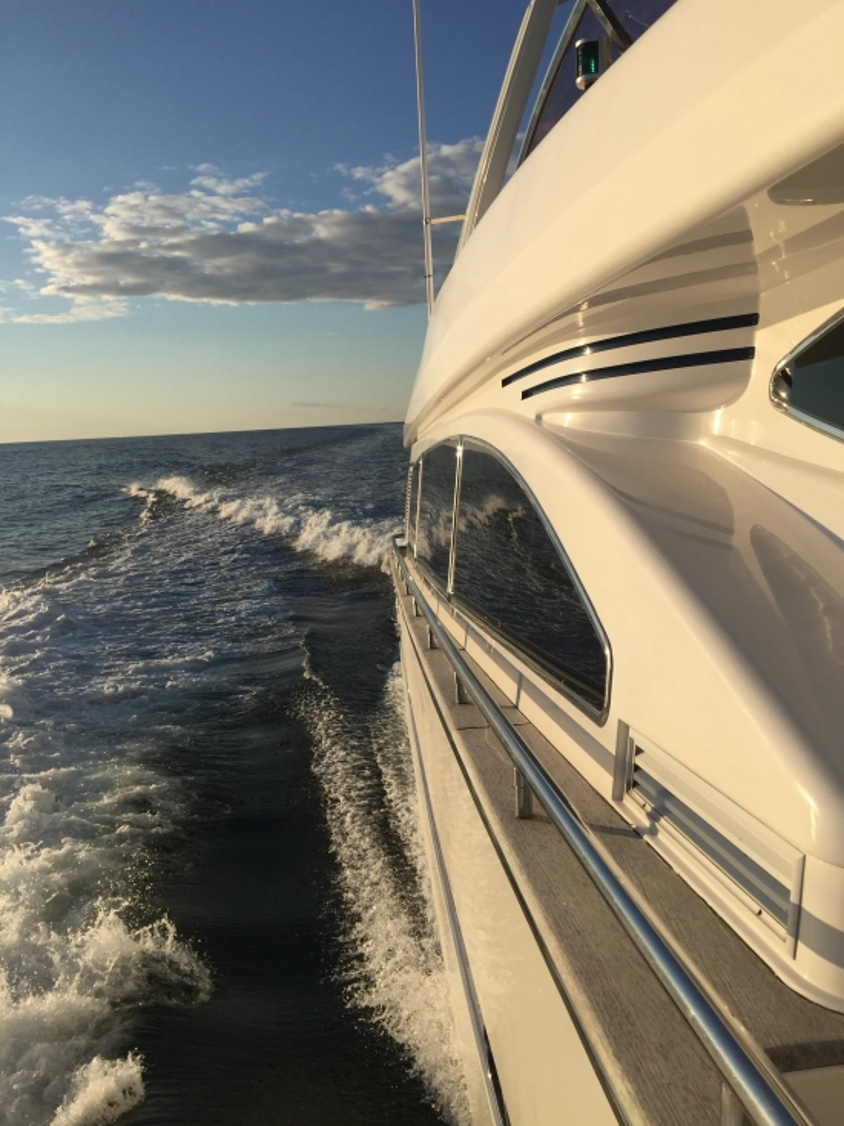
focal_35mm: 29
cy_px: 563
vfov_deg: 61.7
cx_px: 422
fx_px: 943
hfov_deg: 48.2
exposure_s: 1/3300
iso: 32
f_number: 2.2
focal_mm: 4.15
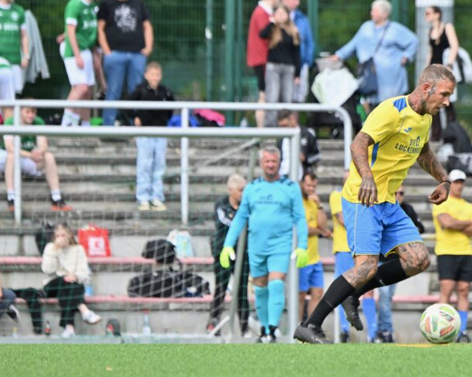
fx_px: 6565
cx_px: 384
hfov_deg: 4.1
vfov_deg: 3.3
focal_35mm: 470
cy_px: 144
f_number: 5.6
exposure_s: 1/1600
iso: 450
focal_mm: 300
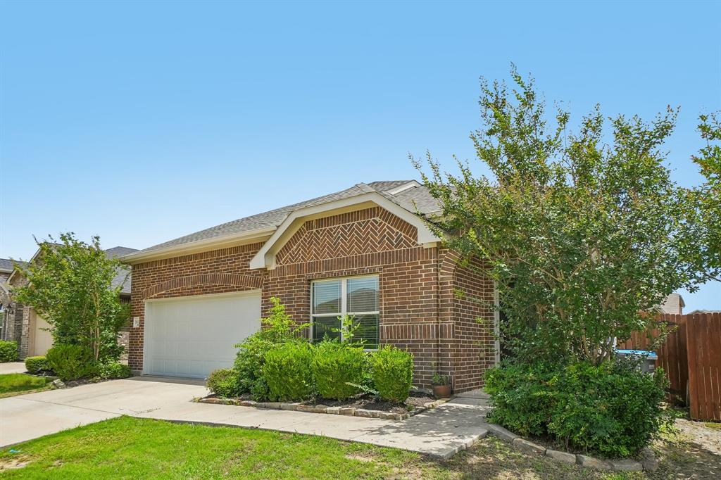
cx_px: 360
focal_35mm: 22
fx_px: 440
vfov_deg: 57.2
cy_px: 240
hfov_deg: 78.6
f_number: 8
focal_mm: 15
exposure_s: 1/800
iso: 400
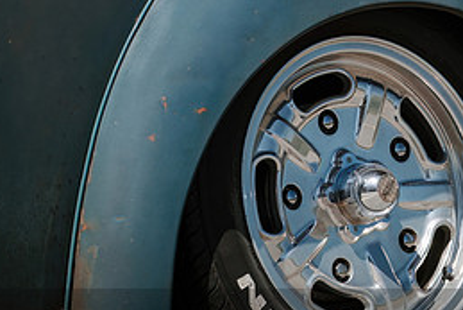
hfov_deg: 2.4
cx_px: 291
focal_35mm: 858
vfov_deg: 1.6
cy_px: 103
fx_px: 11041
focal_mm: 255.5
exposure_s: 1/160
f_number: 8
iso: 125
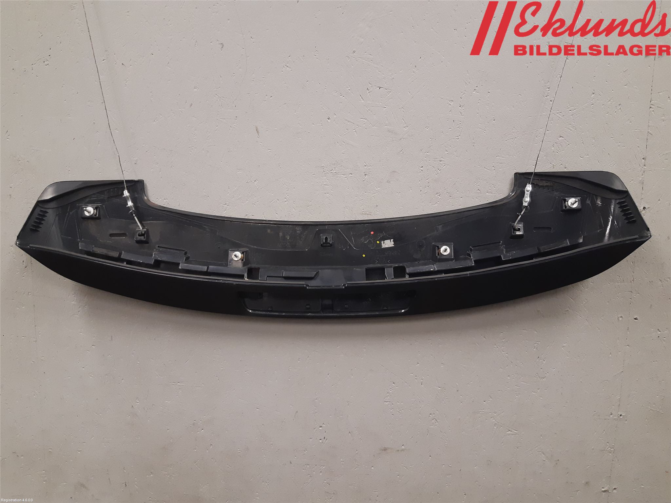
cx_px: 336
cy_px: 252
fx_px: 504
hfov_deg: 67.3
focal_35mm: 26
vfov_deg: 53.1
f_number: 1.7
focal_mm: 3.93
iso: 160
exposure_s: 1/50
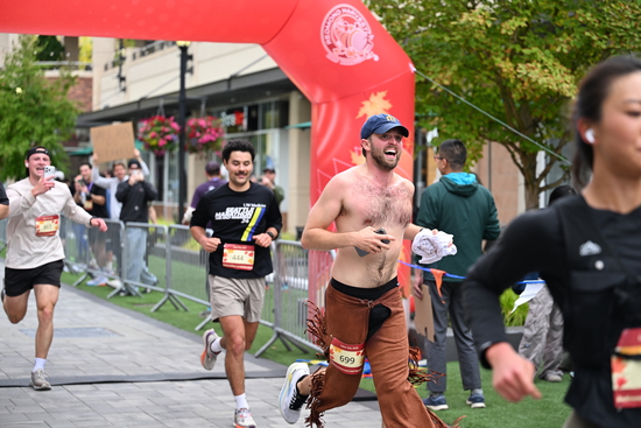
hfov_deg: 28.8
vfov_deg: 19.5
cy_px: 214
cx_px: 320
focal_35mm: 70
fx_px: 1247
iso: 640
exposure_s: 1/1600
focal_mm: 70
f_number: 2.8
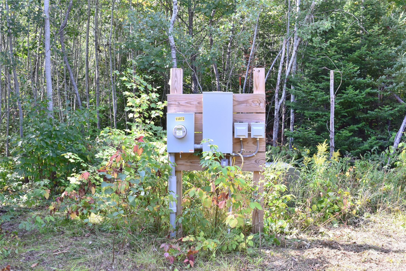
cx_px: 203
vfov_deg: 31.9
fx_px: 474
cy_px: 136
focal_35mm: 42
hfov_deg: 46.4
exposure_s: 1/80
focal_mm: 28
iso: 400
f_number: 9
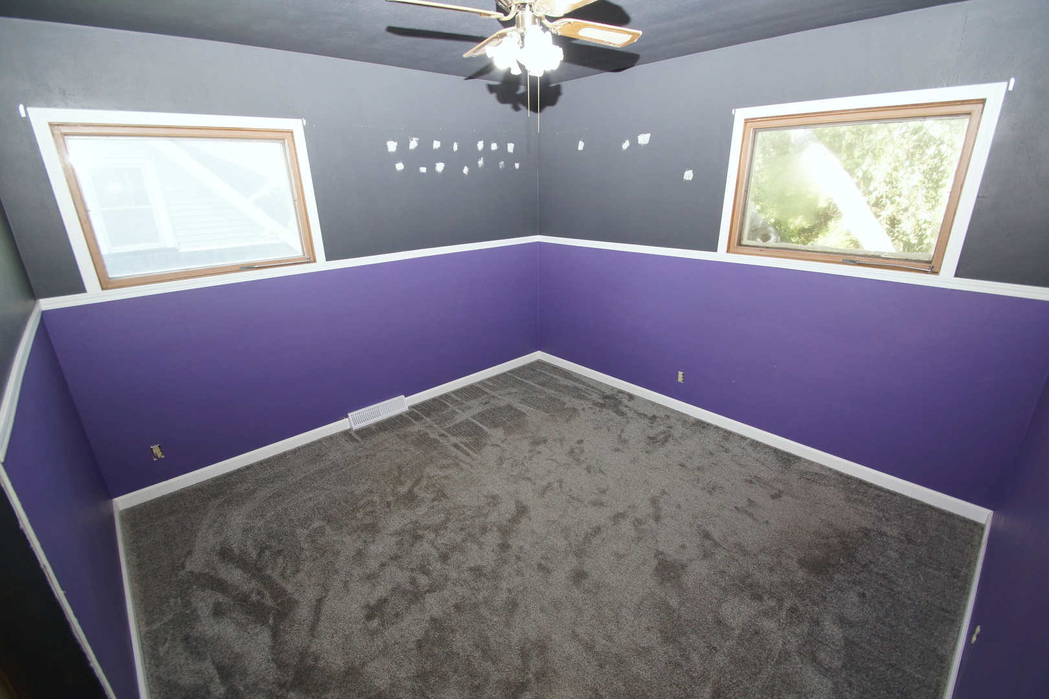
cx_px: 524
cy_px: 350
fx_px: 437
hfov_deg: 100.4
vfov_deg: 77.3
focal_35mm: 15
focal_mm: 10
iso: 400
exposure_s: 1/60
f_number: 4
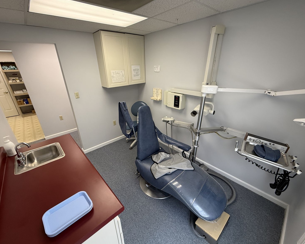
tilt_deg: -23.5
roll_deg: +2.4
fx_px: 135
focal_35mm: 15
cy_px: 123
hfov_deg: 96.8
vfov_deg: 84.0
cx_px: 150
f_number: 2.2
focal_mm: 2.22
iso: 200
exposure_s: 1/120
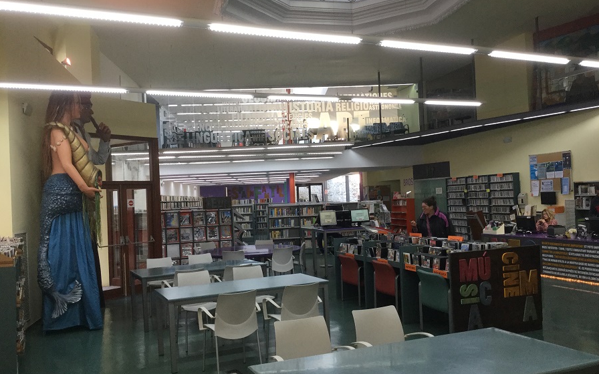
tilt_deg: -1.1
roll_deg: +1.3
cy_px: 191
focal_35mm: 33
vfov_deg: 38.3
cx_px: 300
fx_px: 539
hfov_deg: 58.1
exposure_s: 1/33
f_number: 2.4
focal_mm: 3.3
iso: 40
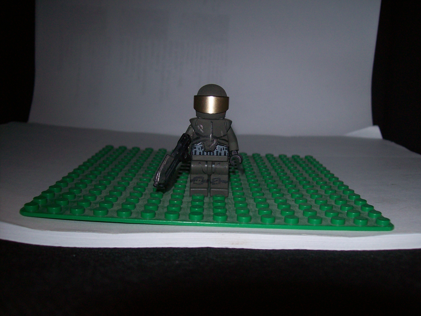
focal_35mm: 36
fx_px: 438
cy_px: 158
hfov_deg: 51.4
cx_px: 210
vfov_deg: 39.7
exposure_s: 1/64
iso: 80
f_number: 2.7
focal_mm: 6
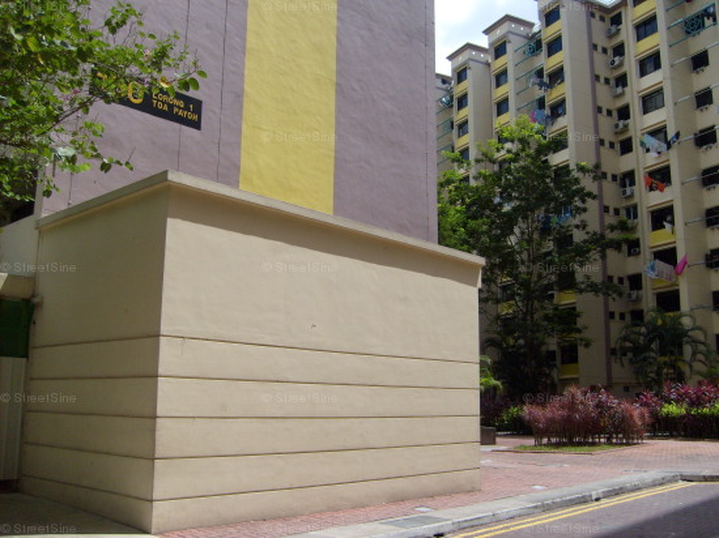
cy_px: 269
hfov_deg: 52.6
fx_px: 727
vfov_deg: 40.7
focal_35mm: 35
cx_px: 360
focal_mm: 5.8
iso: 80
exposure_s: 1/250
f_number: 7.1
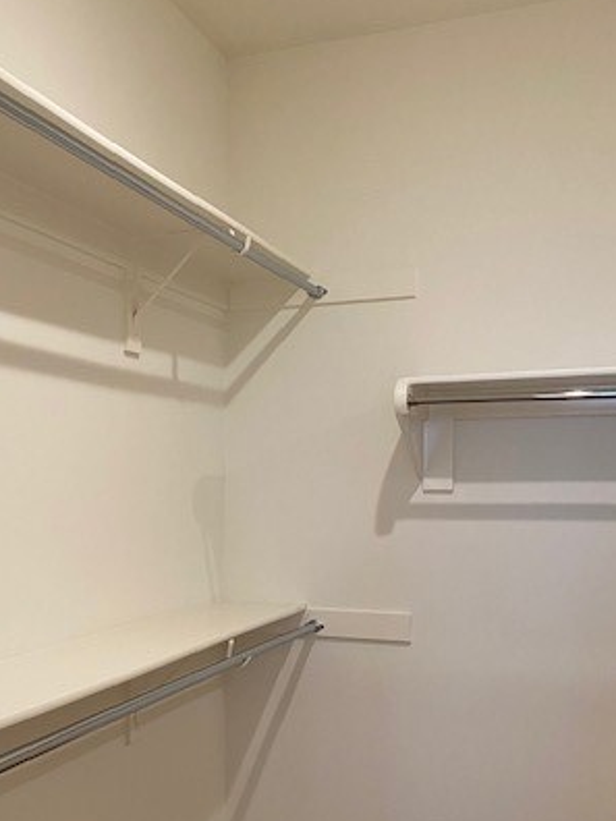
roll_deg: -0.5
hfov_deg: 34.0
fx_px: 997
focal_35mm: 42
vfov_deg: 44.3
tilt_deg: -2.0
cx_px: 197
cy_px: 533
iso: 160
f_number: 1.8
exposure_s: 1/60
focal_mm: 4.25
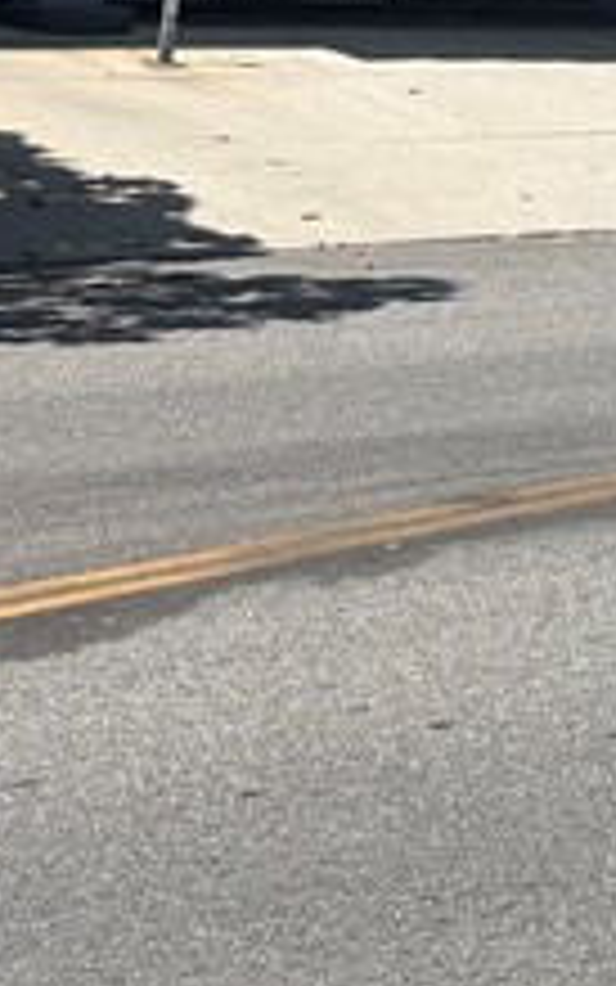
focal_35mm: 119
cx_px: 1596
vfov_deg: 14.8
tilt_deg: +14.8
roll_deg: -0.7
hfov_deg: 9.5
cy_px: -896
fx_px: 3194
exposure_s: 1/3096
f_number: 1.78
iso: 80
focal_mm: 6.76
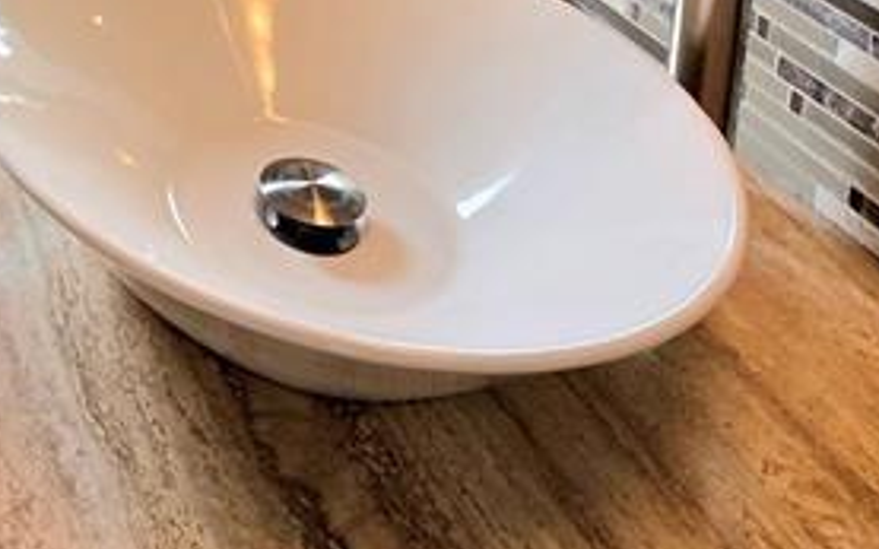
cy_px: -492
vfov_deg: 18.5
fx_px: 1221
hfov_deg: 34.9
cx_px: -51
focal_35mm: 51
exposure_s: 1/120
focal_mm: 2.2
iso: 32
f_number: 1.9
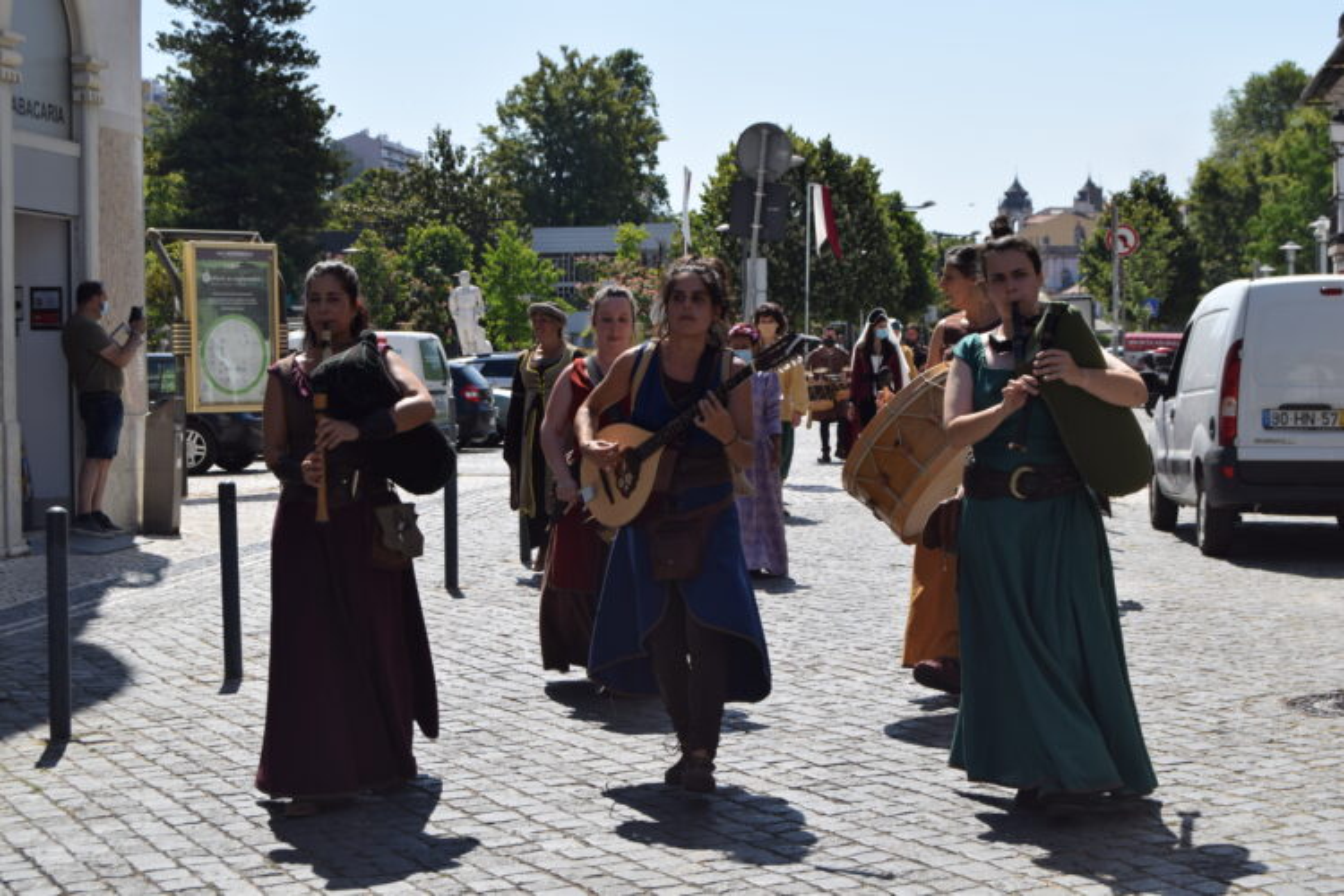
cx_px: 672
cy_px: 448
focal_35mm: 63
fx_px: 2352
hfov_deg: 31.9
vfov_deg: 21.6
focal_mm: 42
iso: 200
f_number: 10
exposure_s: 1/400
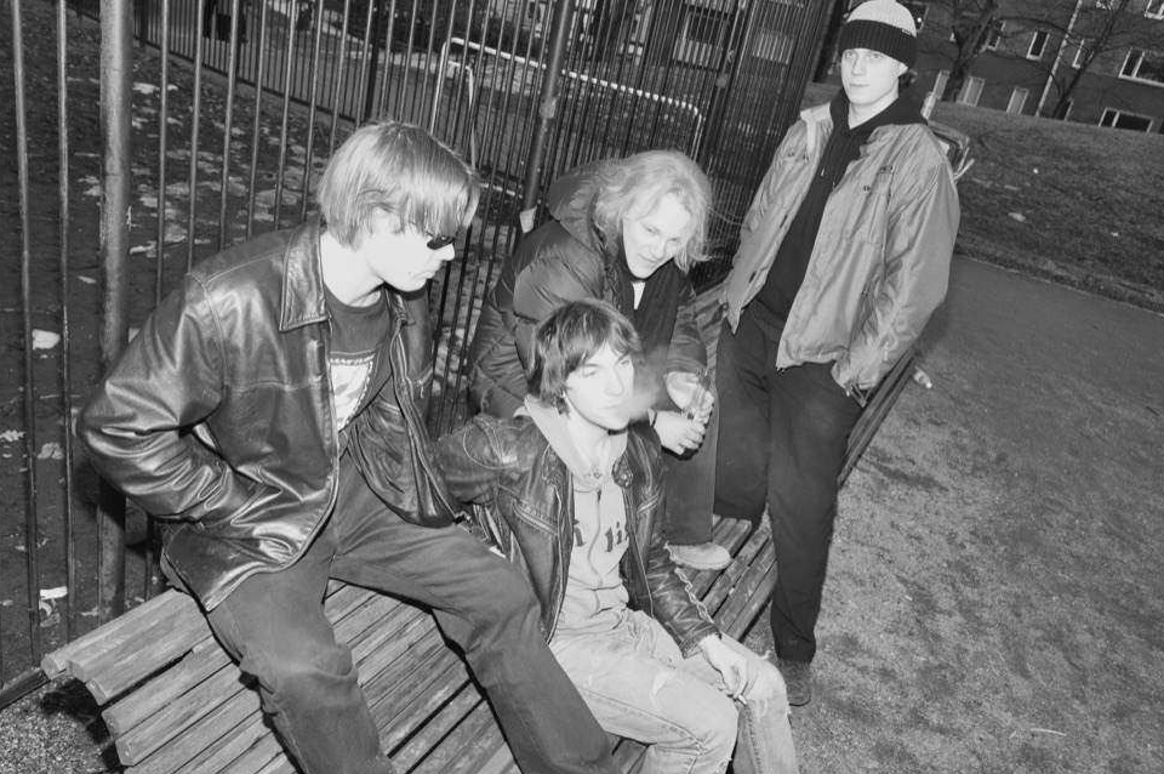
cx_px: 570
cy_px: 387
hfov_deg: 62.0
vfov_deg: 43.5
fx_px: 969
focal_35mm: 30
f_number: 5.6
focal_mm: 24
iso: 1000
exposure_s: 1/200
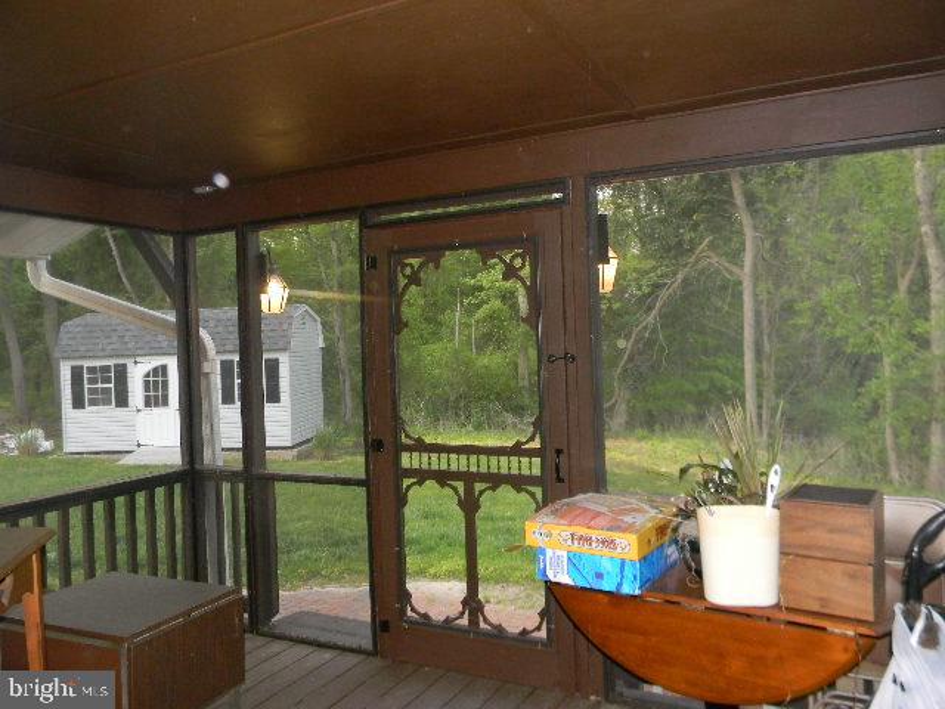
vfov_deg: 49.7
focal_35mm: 28
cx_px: 472
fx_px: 764
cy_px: 354
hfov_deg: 63.4
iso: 322
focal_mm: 5
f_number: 3.5
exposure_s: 1/34.8
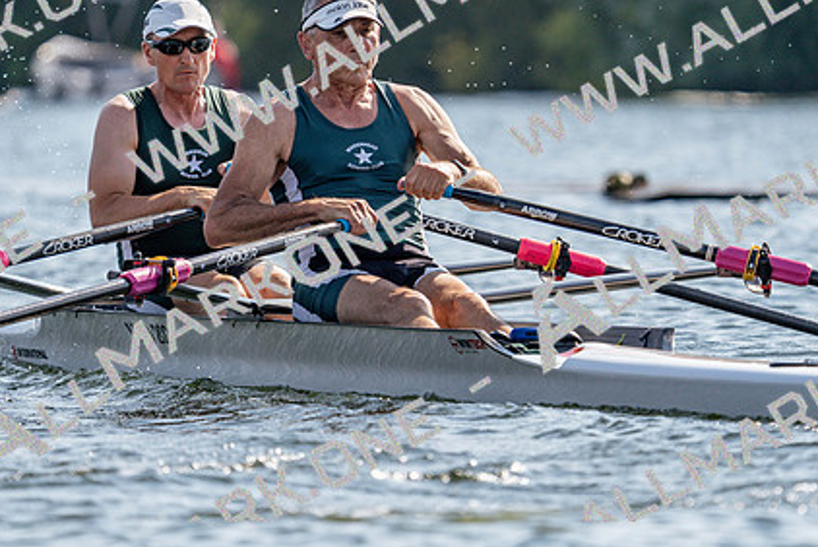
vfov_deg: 2.6
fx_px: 12028
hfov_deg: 3.9
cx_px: 366
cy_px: 189
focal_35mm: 529
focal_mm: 385
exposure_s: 1/1600
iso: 320
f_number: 6.3
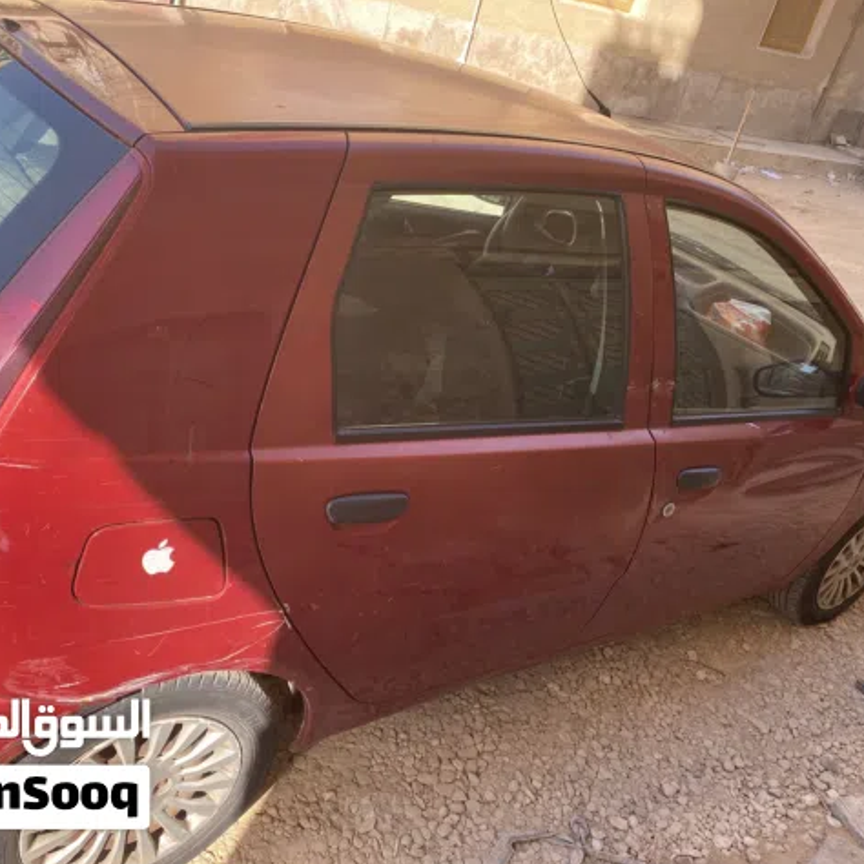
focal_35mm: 31
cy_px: 436
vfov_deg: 52.5
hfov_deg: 52.5
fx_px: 875
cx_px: 425
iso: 32
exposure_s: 1/373
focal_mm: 4.25
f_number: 1.8
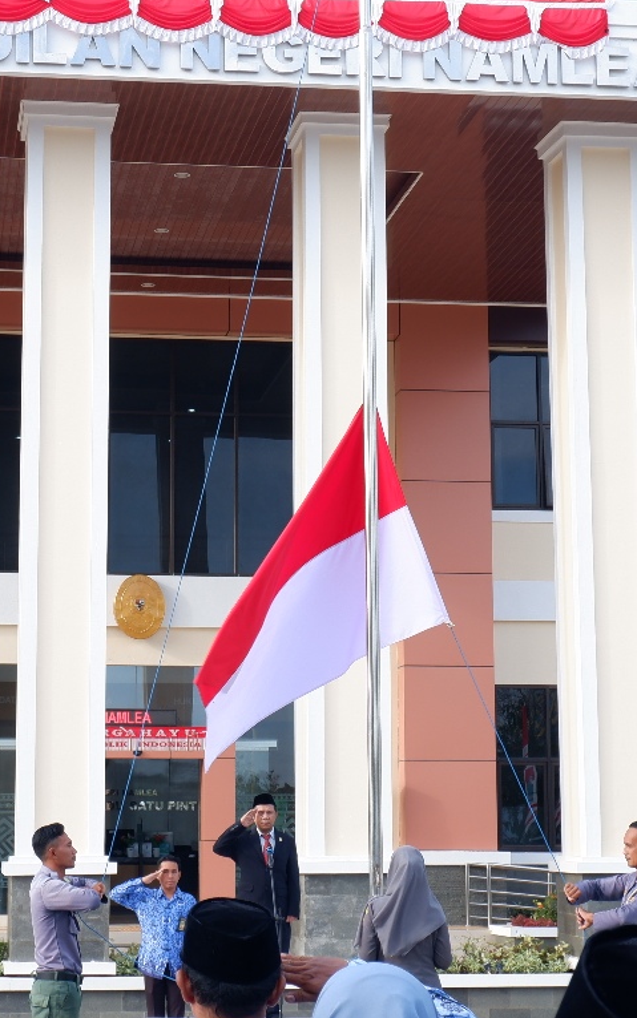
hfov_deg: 15.9
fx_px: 2277
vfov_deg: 25.2
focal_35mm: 82
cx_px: 233
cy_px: 440
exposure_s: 1/140
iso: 200
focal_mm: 27.1
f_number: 8
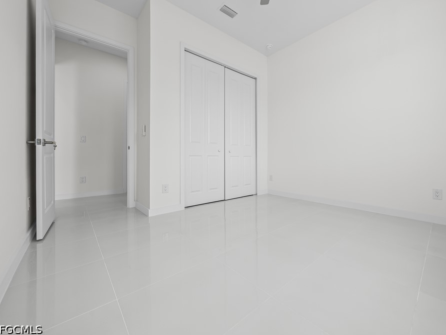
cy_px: 157
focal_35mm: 14
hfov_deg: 100.7
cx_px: 267
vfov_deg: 85.6
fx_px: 180
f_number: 9
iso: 200
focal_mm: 12
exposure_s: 1/10
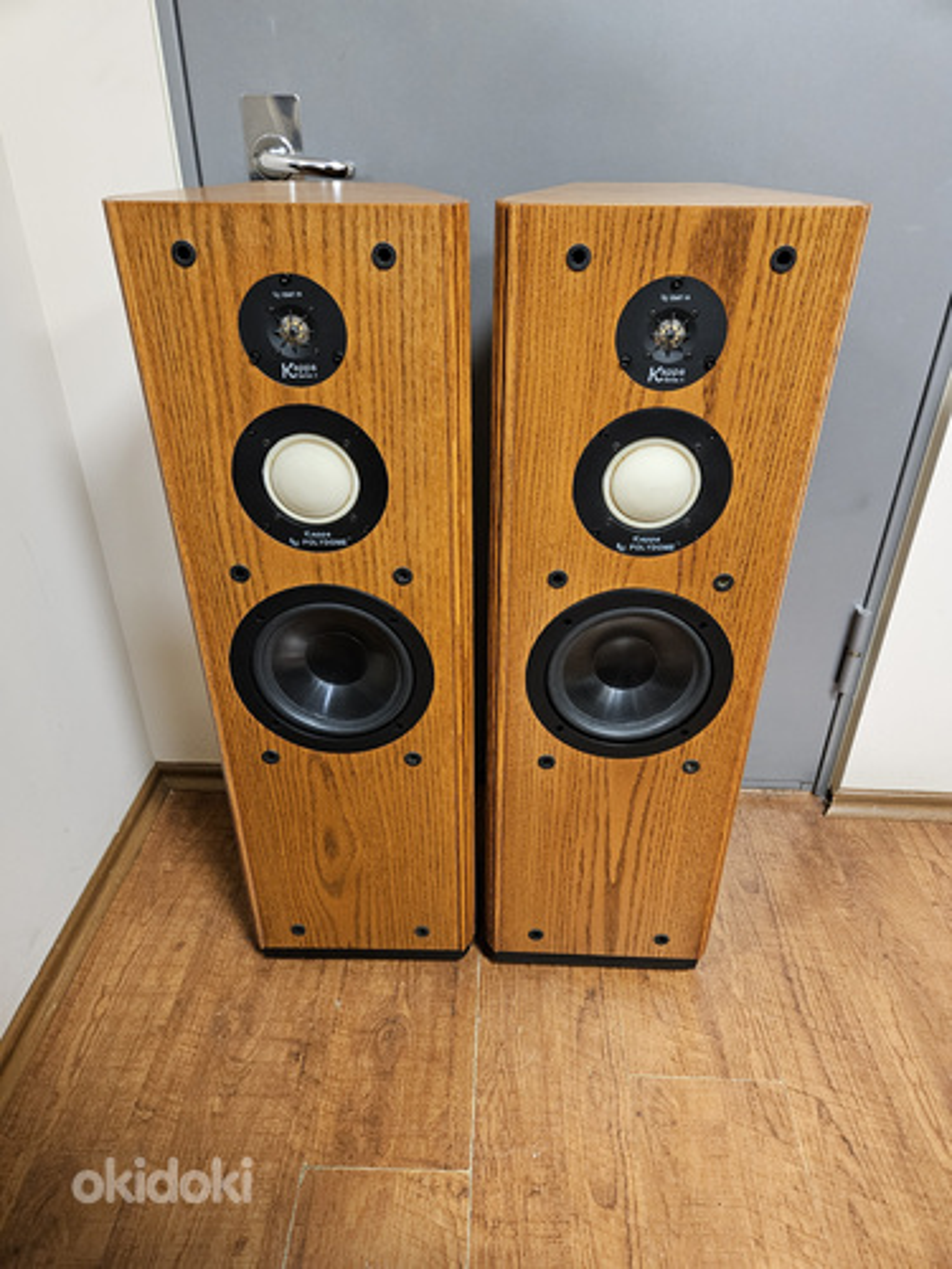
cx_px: 476
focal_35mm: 23
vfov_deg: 73.9
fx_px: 843
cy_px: 634
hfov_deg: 58.9
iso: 640
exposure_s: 1/50
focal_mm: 5.4
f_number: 1.8
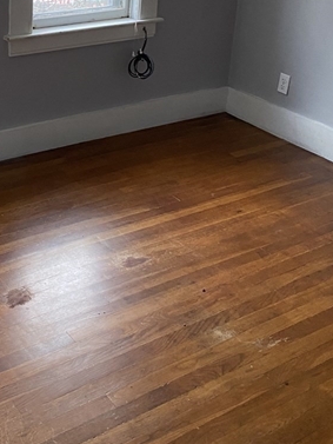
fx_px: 679
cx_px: 40
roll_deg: -1.8
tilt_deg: -16.2
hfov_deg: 26.7
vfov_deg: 34.7
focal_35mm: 53
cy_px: 72
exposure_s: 1/62
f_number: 1.8
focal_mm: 4.25
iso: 125
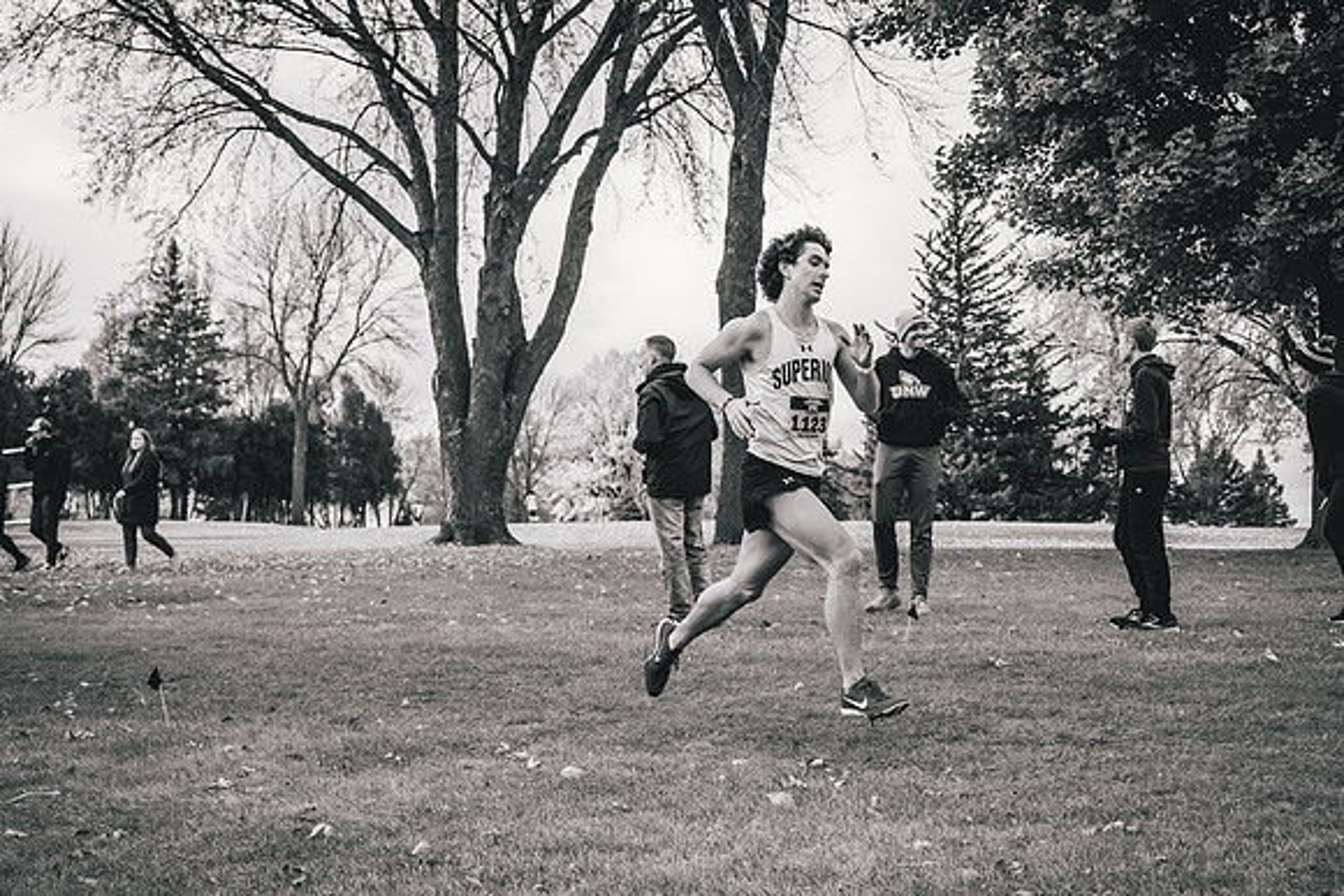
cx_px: 672
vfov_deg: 21.0
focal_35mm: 65
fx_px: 2420
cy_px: 448
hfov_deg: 31.0
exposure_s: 1/1000
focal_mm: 64
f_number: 6.3
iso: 400
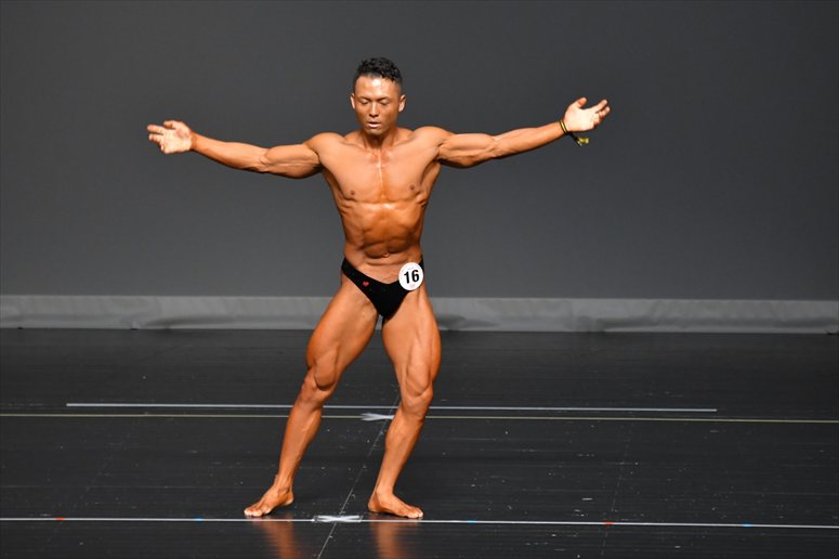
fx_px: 8037
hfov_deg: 6.0
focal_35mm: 345
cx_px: 420
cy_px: 280
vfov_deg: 4.0
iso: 2500
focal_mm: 230
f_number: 5.6
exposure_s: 1/400
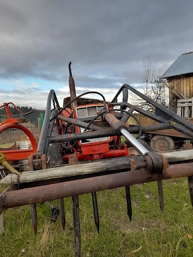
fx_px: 186
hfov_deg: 54.9
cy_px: 128
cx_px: 96
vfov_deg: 69.4
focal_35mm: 25
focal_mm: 4.6
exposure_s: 1/112
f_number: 2
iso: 20
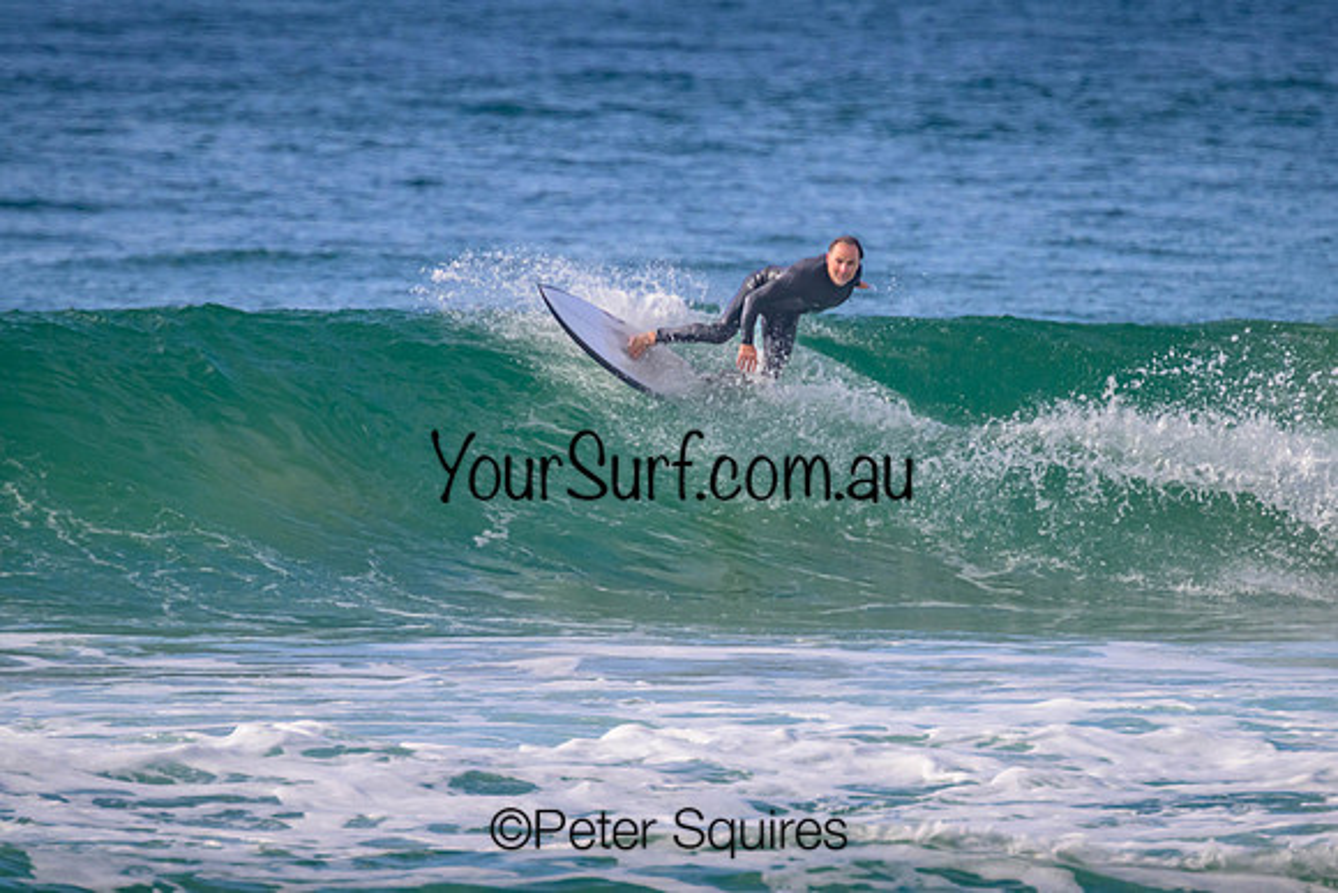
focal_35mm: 900
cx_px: 753
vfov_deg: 1.5
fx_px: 33455
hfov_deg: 2.3
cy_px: 433
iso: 1400
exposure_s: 1/2000
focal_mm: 800
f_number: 11
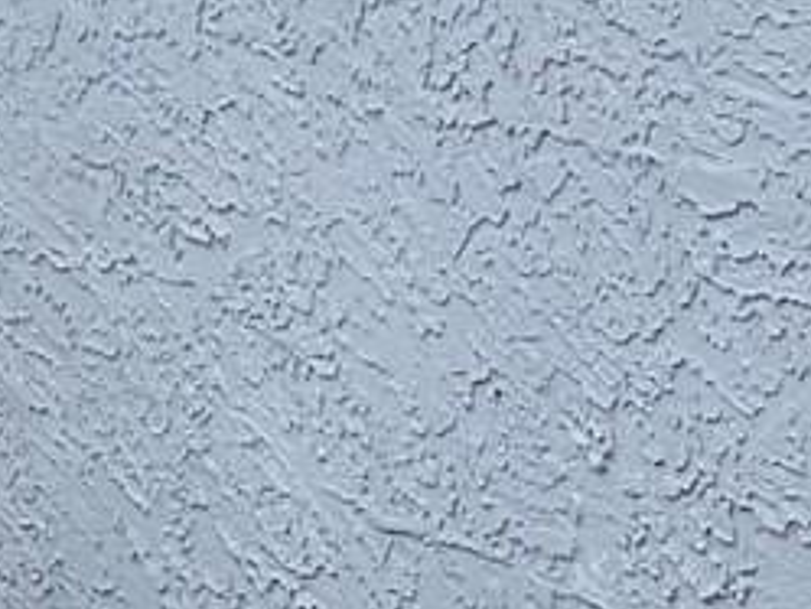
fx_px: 3914
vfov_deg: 8.9
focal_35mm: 167
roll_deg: +0.0
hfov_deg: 9.9
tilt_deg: -12.8
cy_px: 120
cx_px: -1326
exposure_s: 1/221
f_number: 1.8
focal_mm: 4.25
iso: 32
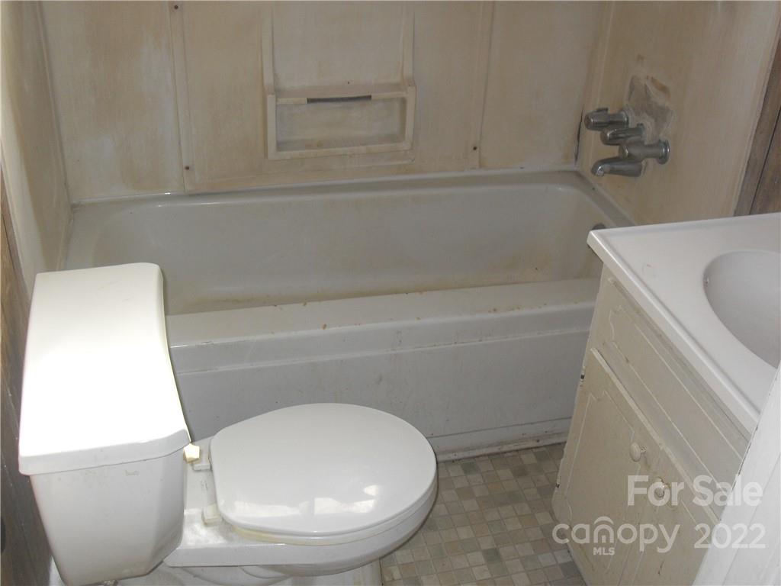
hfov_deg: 50.1
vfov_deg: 38.7
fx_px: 835
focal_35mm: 37
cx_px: 390
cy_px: 293
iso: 100
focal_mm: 6.3
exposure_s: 1/45
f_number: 2.8
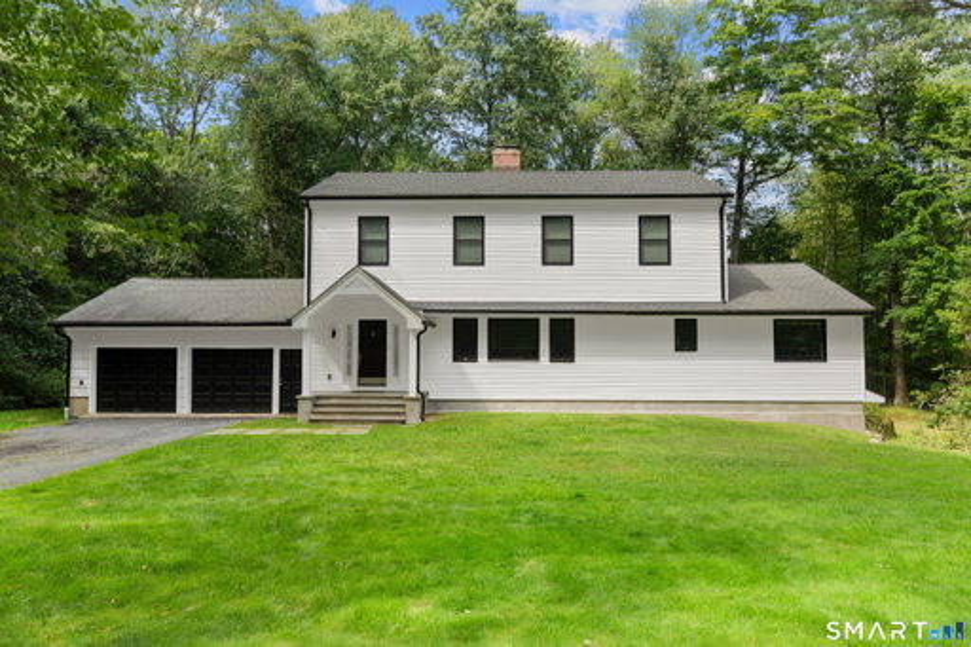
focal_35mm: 25
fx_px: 674
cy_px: 324
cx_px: 486
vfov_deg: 51.3
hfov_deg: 71.5
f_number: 9
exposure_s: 1/25
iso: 200
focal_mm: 25
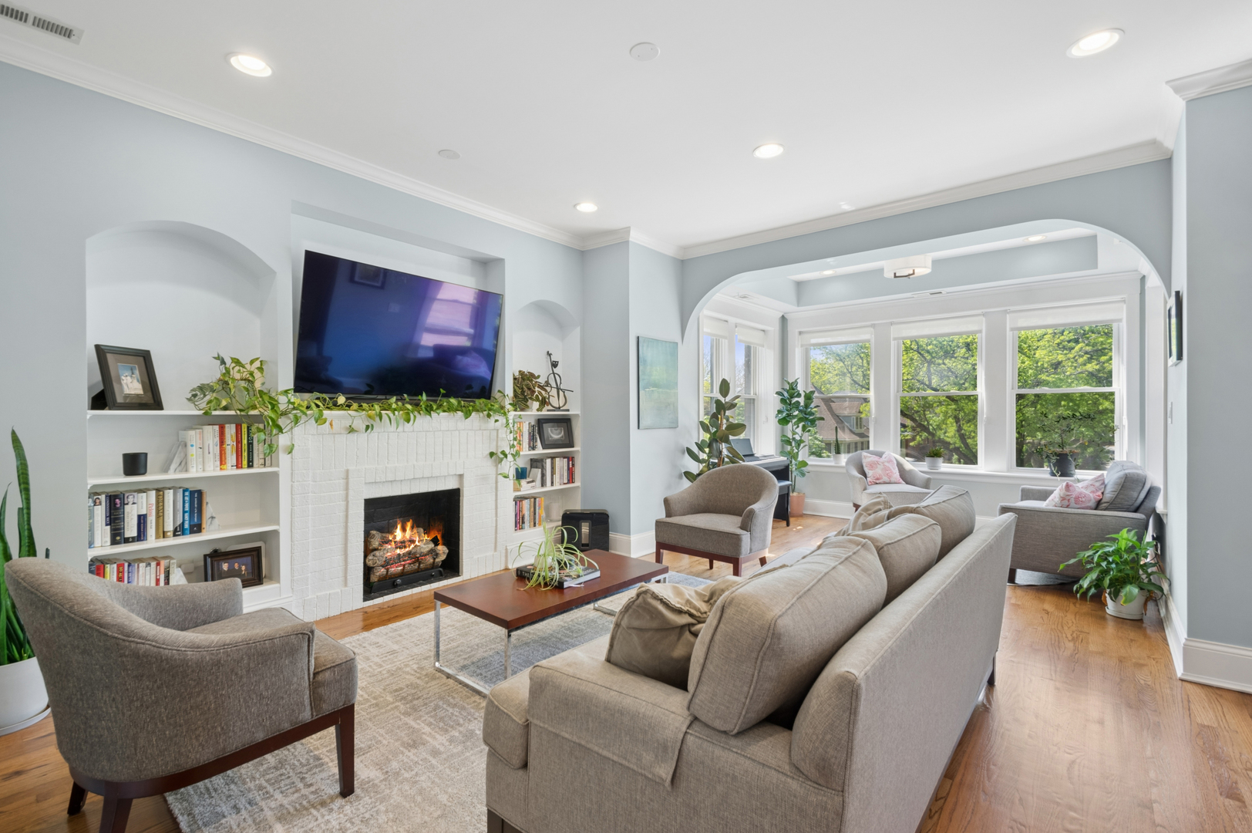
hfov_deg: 100.4
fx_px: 521
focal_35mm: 15
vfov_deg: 77.2
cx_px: 626
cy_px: 416
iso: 200
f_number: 10
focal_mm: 10
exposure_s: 1/10
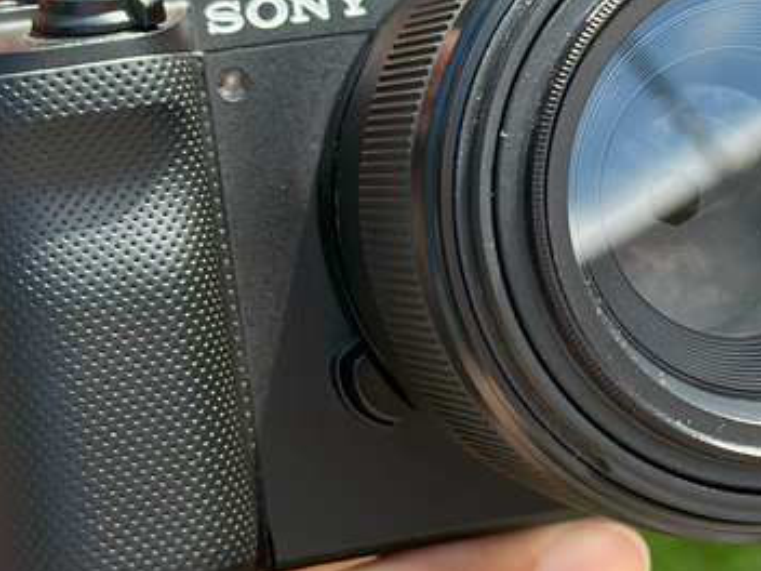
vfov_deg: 15.6
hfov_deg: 20.6
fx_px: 2088
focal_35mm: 95
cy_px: 249
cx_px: 489
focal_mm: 6.86
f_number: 1.78
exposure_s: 1/880
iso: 80
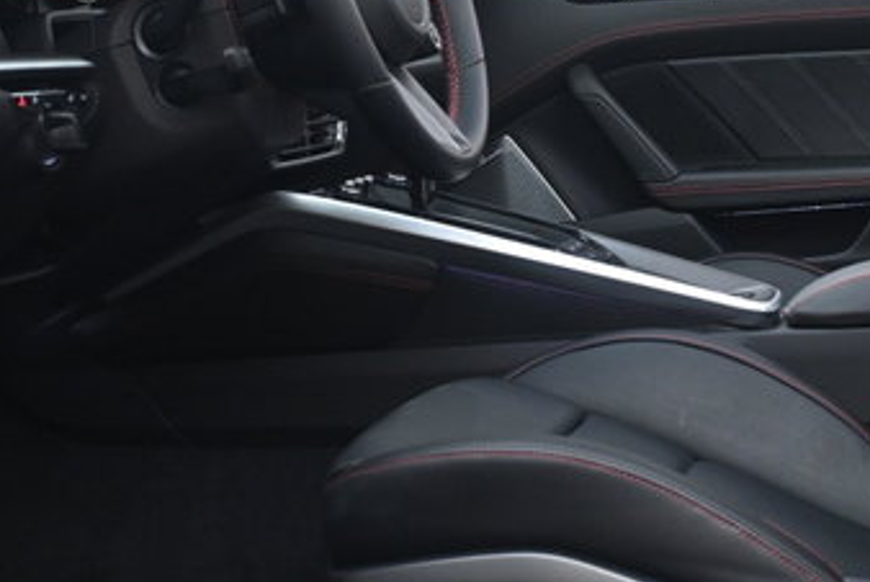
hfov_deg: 23.8
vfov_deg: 16.0
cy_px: 170
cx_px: 573
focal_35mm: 85
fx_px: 2059
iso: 1800
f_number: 4.2
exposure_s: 1/40
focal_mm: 25
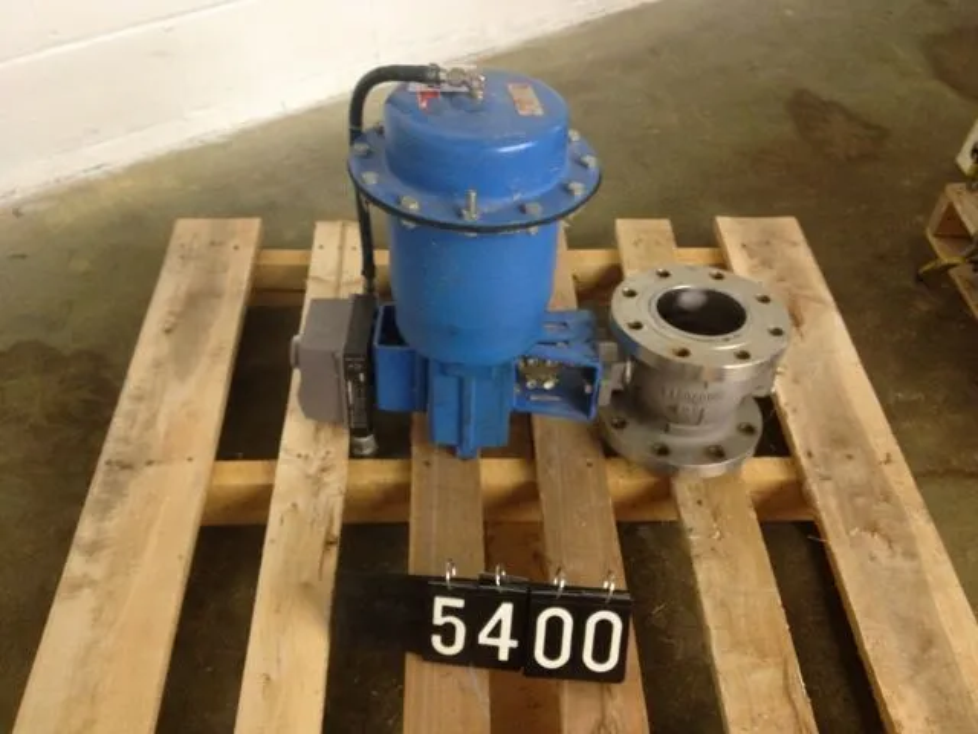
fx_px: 989
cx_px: 489
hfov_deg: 52.6
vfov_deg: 40.7
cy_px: 367
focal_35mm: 35
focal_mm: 4.28
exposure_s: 1/20
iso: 250
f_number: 2.4
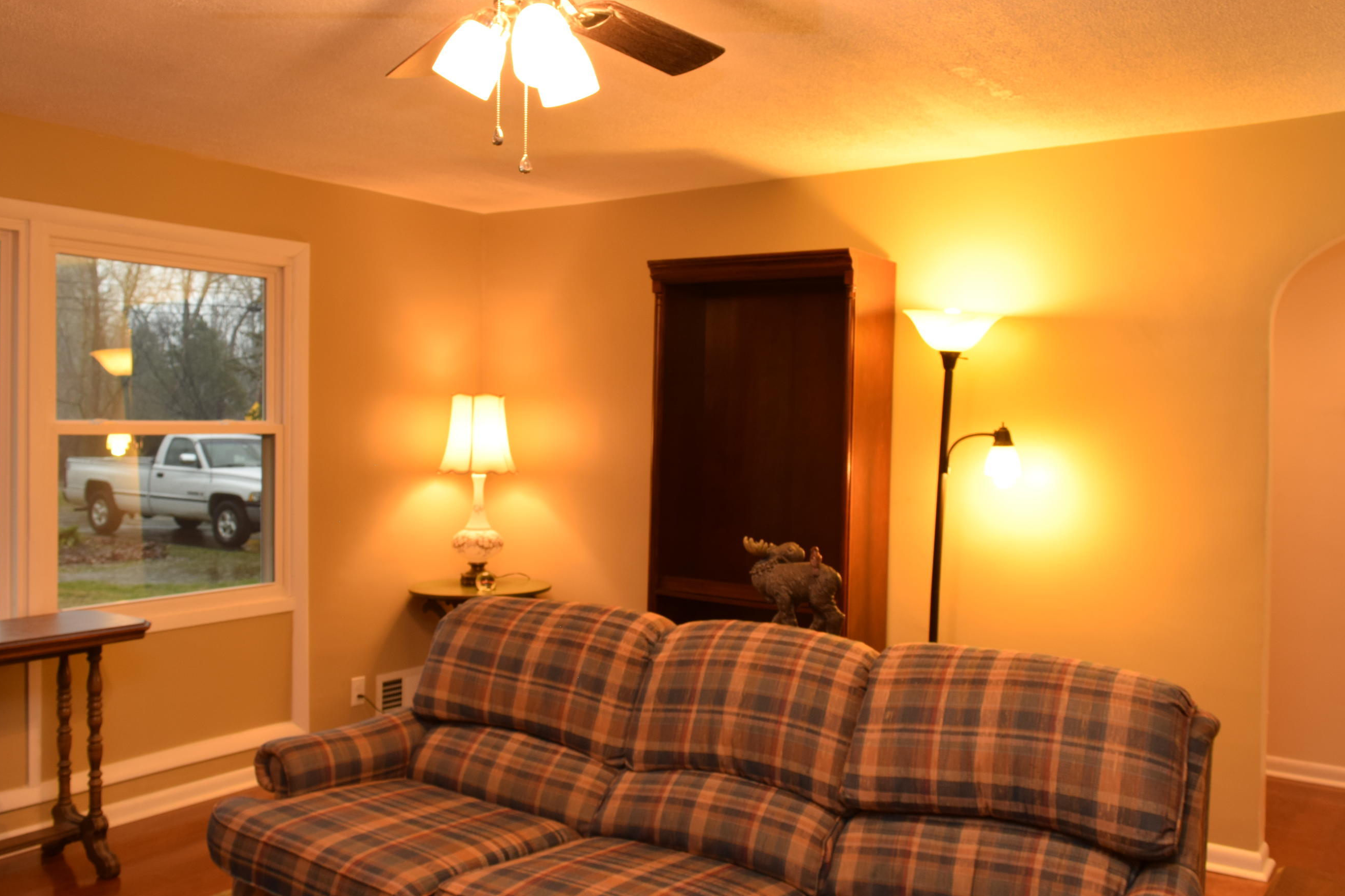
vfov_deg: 42.3
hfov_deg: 60.3
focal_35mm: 31
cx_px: 668
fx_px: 1158
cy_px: 446
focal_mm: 18
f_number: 7.1
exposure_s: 1/10
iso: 320
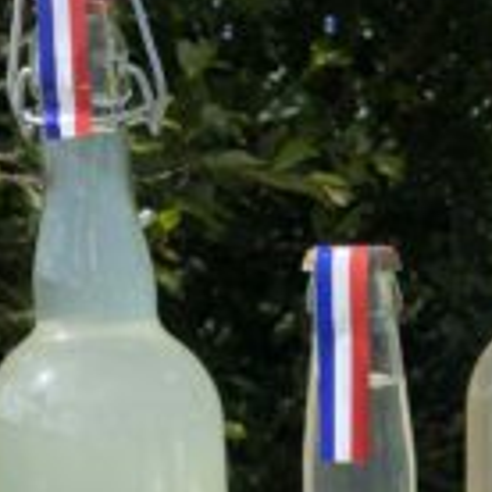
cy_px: 485
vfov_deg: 21.0
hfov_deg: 21.0
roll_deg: -3.6
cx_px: 474
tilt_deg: -10.6
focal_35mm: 80
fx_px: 1286
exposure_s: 1/2890
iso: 32
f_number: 1.8
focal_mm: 4.25
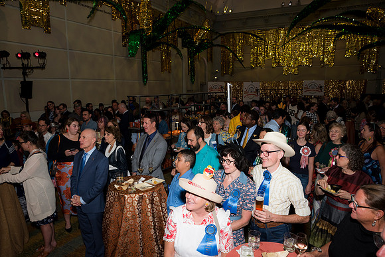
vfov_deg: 51.5
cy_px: 128
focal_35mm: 25
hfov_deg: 71.7
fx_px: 266
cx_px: 192
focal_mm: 24
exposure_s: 1/160
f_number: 5.6
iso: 800
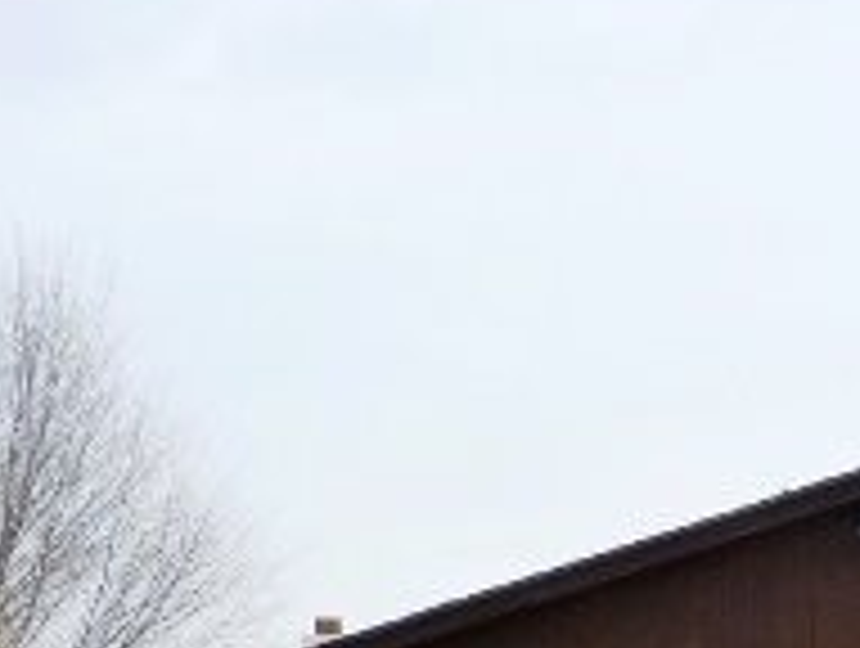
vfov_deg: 14.4
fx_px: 2414
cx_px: 828
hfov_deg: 19.7
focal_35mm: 97
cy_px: 940
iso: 125
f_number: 3.3
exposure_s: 1/500
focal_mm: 5.2
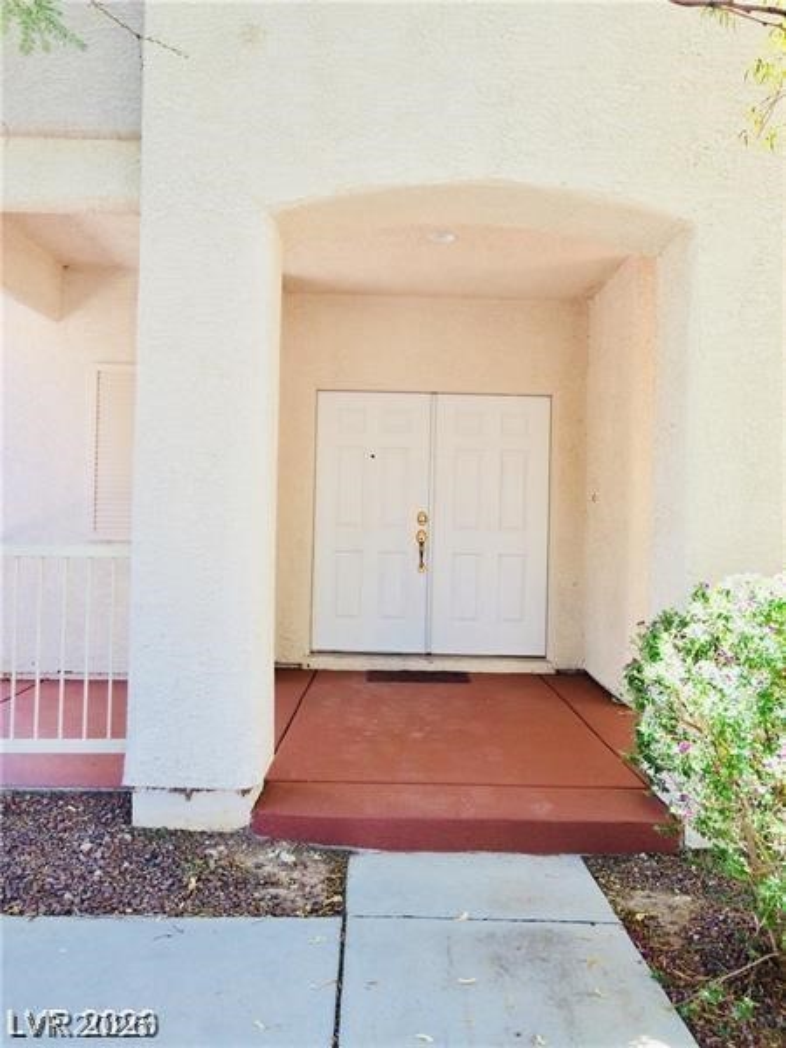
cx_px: 393
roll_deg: -0.2
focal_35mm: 29
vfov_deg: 61.7
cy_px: 524
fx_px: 878
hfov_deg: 48.2
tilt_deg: -1.3
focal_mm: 4.15
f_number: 2.2
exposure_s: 1/216
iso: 32
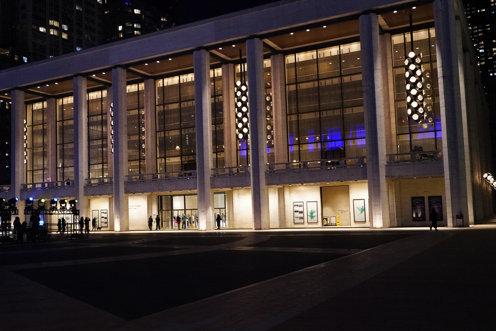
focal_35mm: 38
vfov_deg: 35.1
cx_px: 208
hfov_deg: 50.5
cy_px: 170
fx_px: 524
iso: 10000
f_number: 5
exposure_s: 1/80
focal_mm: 29
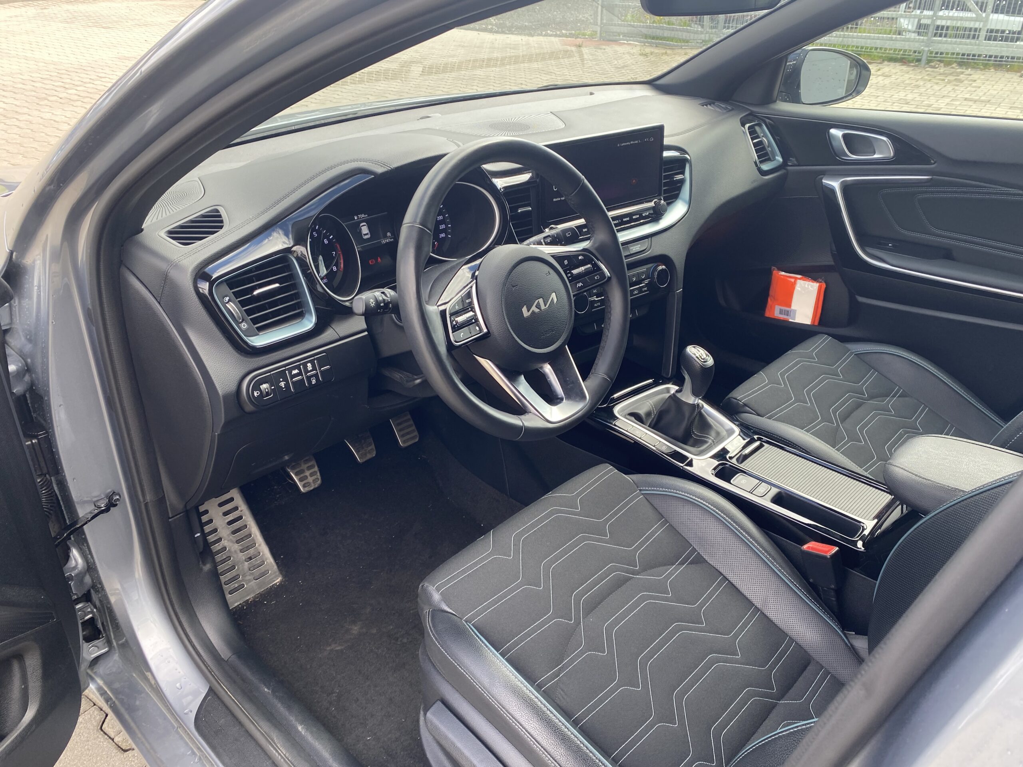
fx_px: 768
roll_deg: -0.6
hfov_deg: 67.3
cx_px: 512
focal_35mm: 26
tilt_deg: -32.9
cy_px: 384
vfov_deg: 53.1
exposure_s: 1/136
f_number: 1.8
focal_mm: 4.25
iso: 32
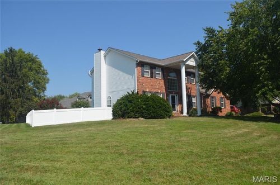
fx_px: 210
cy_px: 92
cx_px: 140
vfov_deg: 47.7
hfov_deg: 67.5
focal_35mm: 27
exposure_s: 1/1600
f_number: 6.3
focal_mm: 18
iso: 400
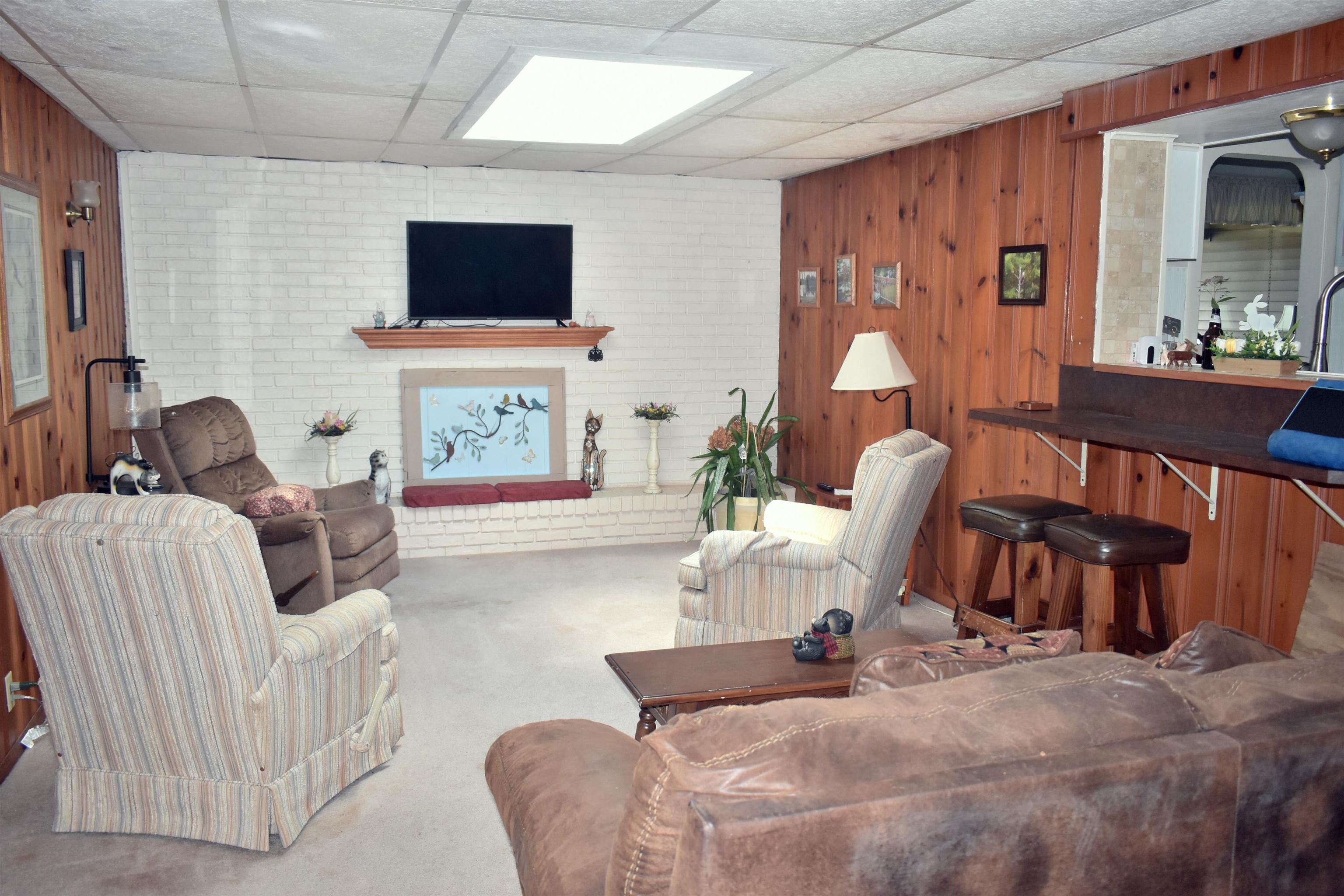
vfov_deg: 43.6
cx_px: 672
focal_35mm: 30
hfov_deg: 61.9
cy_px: 448
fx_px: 1120
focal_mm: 20
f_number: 4
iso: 800
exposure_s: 1/60
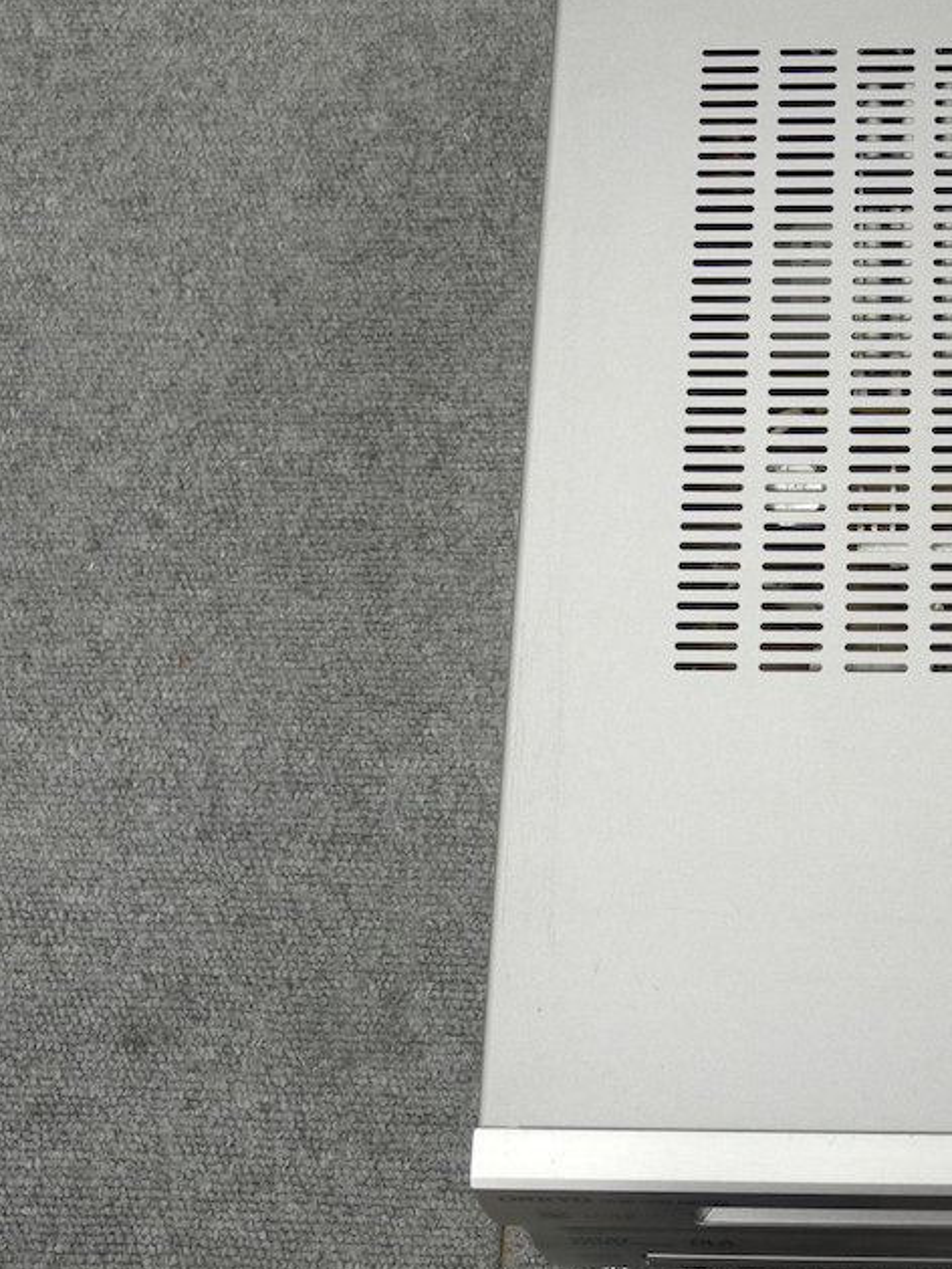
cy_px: 652
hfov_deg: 24.4
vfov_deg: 33.2
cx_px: 887
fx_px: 2126
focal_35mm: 58
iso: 146
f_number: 3.2
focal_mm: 8.1
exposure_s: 1/30
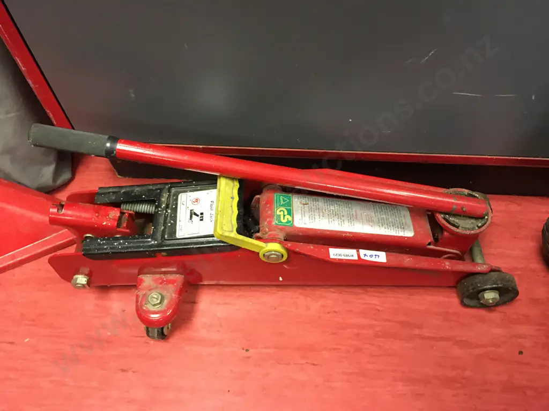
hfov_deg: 61.7
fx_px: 460
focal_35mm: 29
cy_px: 206
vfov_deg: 48.2
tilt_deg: -55.4
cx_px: 274
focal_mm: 4.15
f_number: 2.2
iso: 125
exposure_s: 1/8
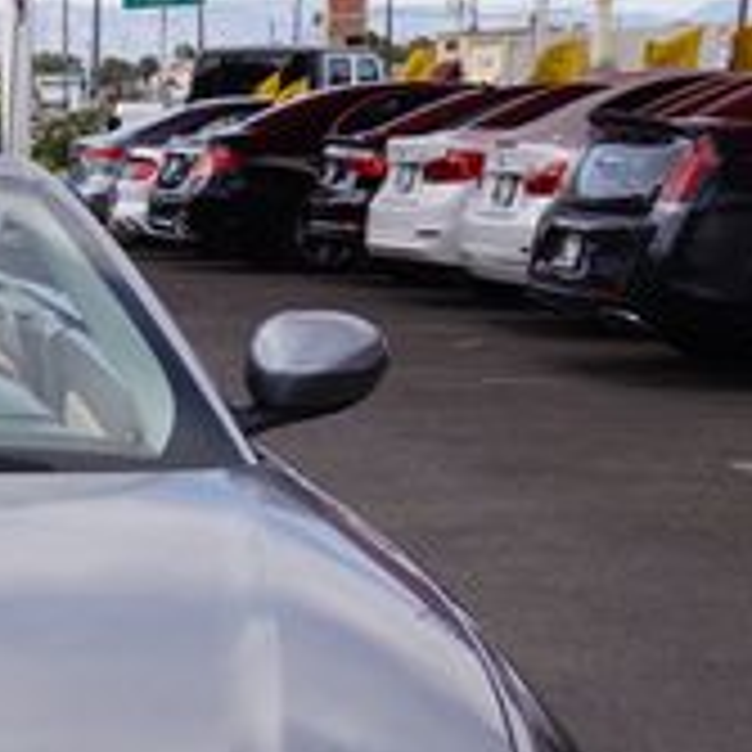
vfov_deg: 16.1
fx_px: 2522
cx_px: -455
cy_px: 955
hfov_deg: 15.3
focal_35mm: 103
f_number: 10
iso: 100
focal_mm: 21
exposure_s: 1/80
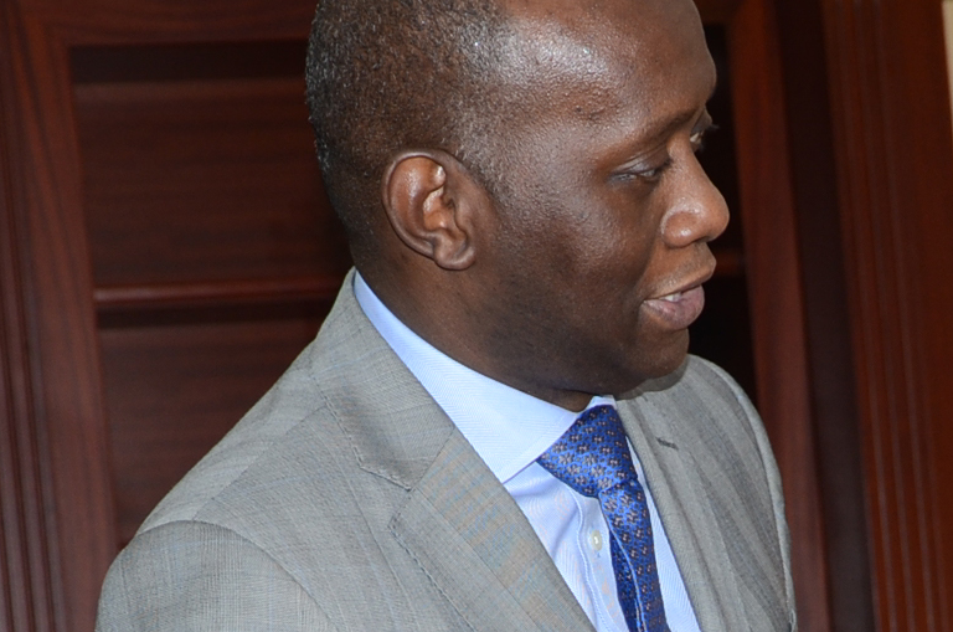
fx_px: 4069
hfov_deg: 13.3
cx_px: 820
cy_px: 795
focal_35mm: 154
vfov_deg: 8.8
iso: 320
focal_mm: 32
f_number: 4.2
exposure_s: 1/60
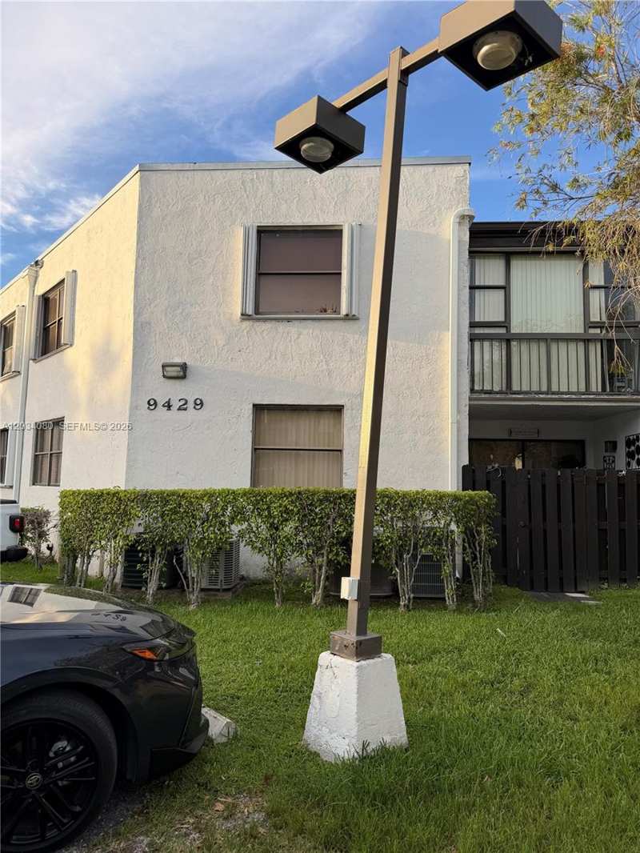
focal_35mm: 24
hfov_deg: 56.8
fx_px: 591
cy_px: 426
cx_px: 320
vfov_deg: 71.6
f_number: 1.78
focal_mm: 6.76
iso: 80
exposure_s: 1/992
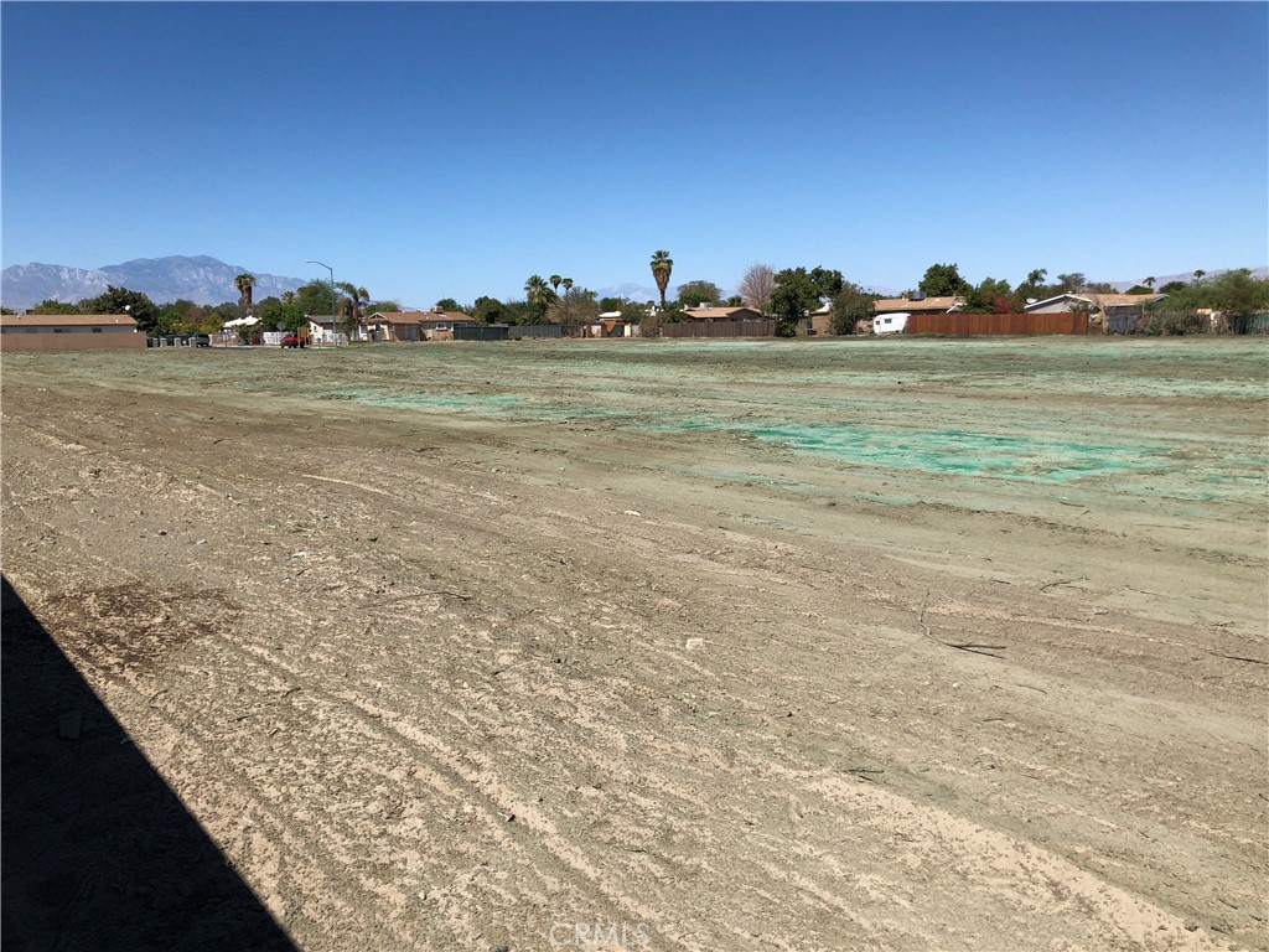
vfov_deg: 49.7
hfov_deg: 63.4
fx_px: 1026
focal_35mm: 28
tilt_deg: -6.5
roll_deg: +1.7
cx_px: 634
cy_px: 476
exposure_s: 1/3205
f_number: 1.8
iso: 20
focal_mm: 4
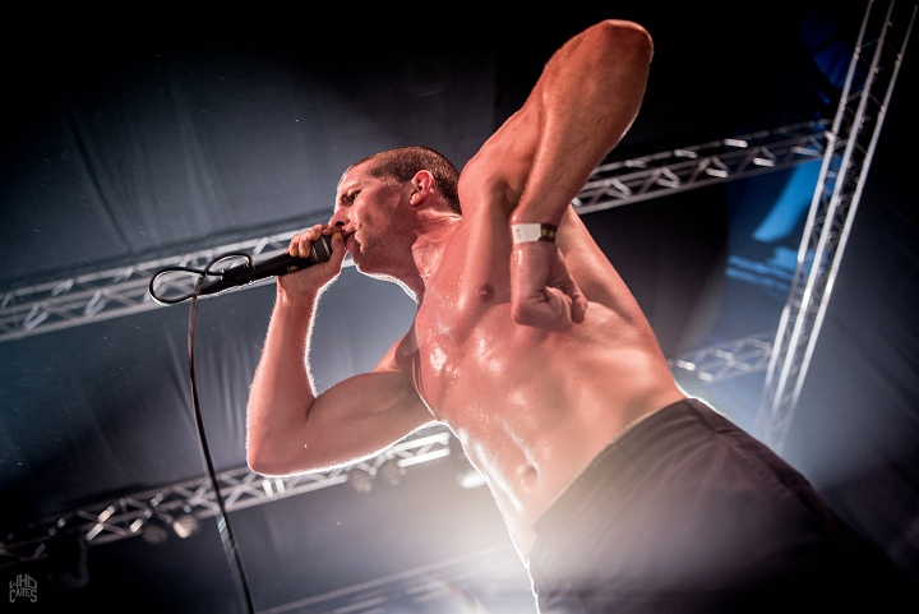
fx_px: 894
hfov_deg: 54.4
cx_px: 460
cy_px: 307
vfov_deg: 37.9
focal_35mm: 35
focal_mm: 35
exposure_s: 1/100
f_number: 2.8
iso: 1000
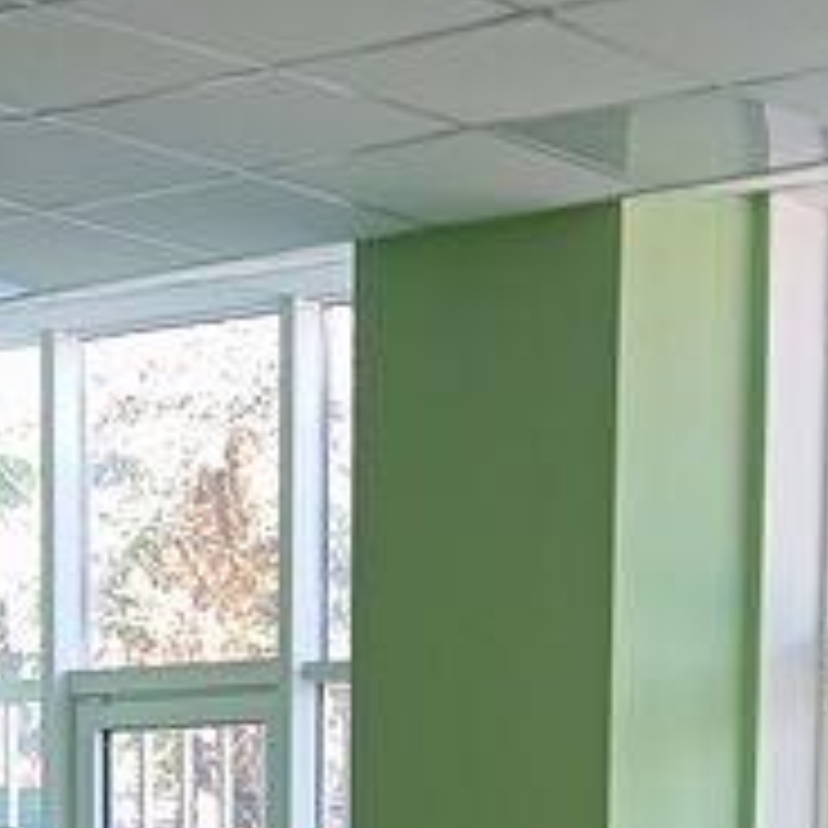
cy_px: 1436
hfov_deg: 12.9
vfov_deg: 12.0
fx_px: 3653
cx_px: 513
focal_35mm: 135
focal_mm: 4.22
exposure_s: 1/50
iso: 223
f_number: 1.8
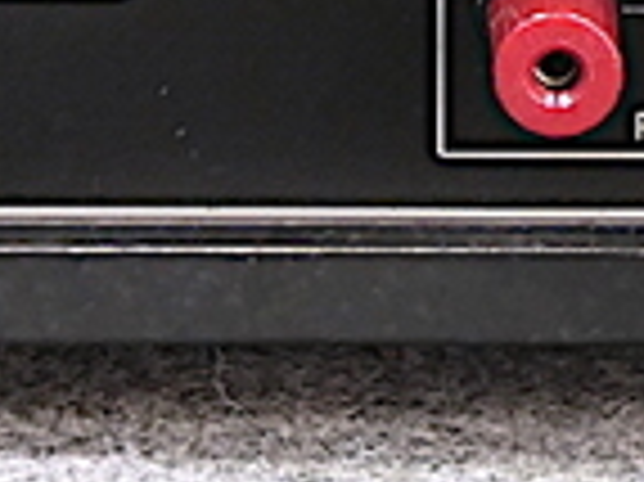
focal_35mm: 907
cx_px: -77
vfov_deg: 1.6
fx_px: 16860
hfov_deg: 2.2
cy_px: -446
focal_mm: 24.2
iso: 200
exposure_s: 1/2
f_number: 5.3
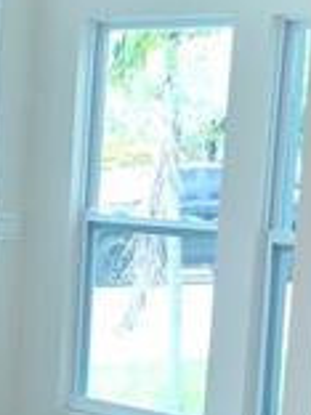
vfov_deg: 11.0
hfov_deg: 8.2
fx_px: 2120
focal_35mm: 177
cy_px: 455
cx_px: -138
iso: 64
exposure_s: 1/120
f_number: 1.8
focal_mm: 5.4
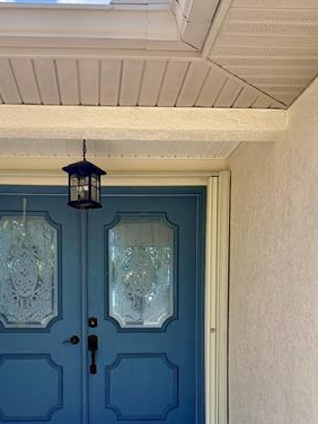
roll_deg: +0.5
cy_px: 357
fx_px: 600
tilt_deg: -4.7
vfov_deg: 37.1
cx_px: 113
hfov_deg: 29.5
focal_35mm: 49
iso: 100
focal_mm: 6.76
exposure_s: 1/2703
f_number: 1.78
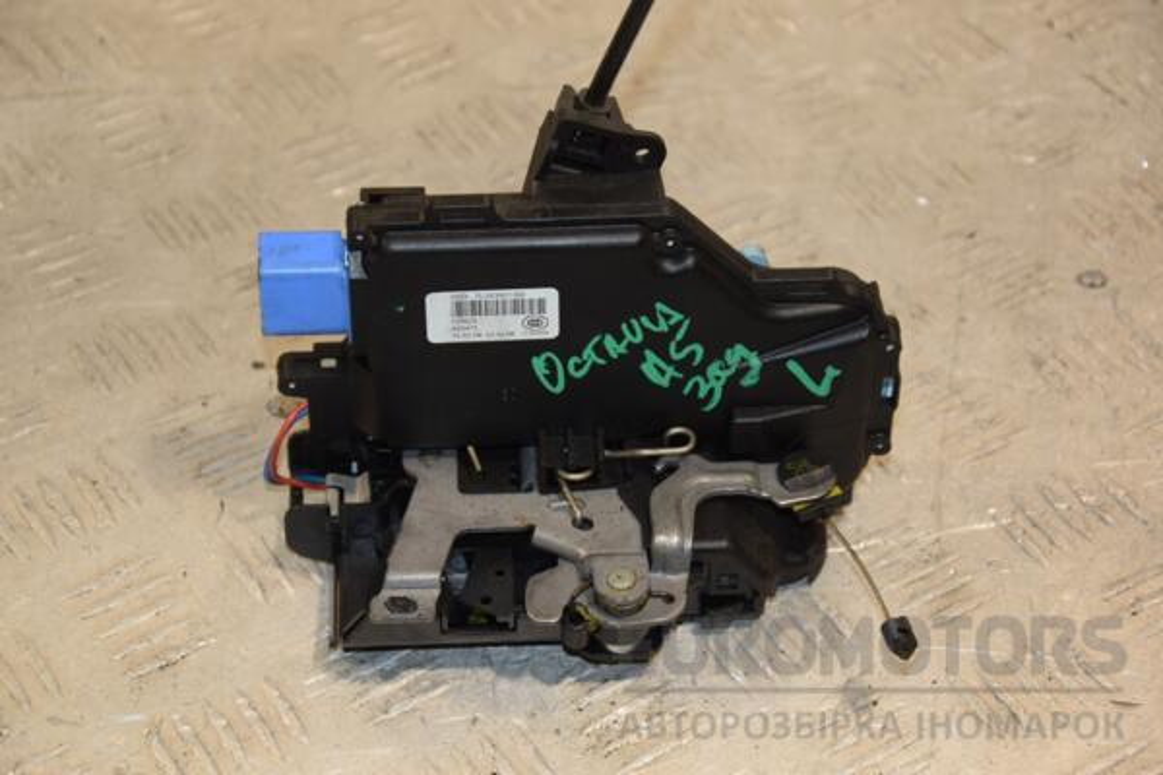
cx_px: 582
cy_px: 388
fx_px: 3634
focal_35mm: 112
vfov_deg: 12.2
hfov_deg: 18.2
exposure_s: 1/160
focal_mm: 75
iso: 800
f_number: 5.3
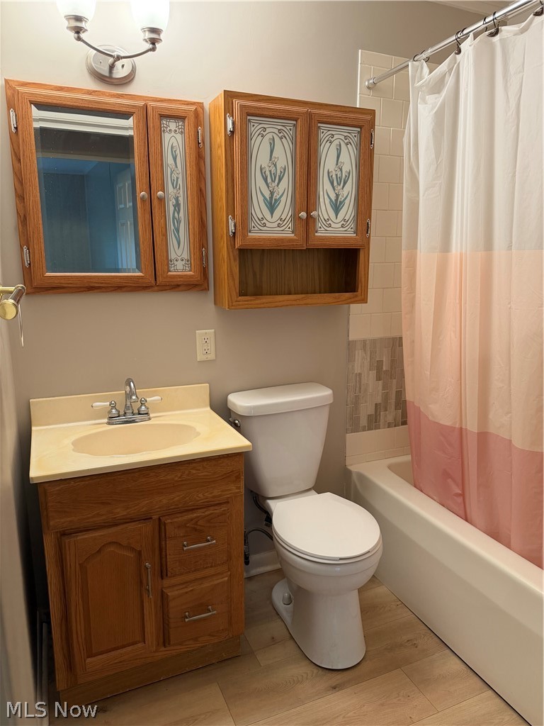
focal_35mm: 24
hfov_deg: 56.8
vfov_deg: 71.6
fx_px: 503
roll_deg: -0.8
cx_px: 272
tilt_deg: -11.7
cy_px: 363
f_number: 1.78
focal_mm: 6.76
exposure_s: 1/60
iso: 200
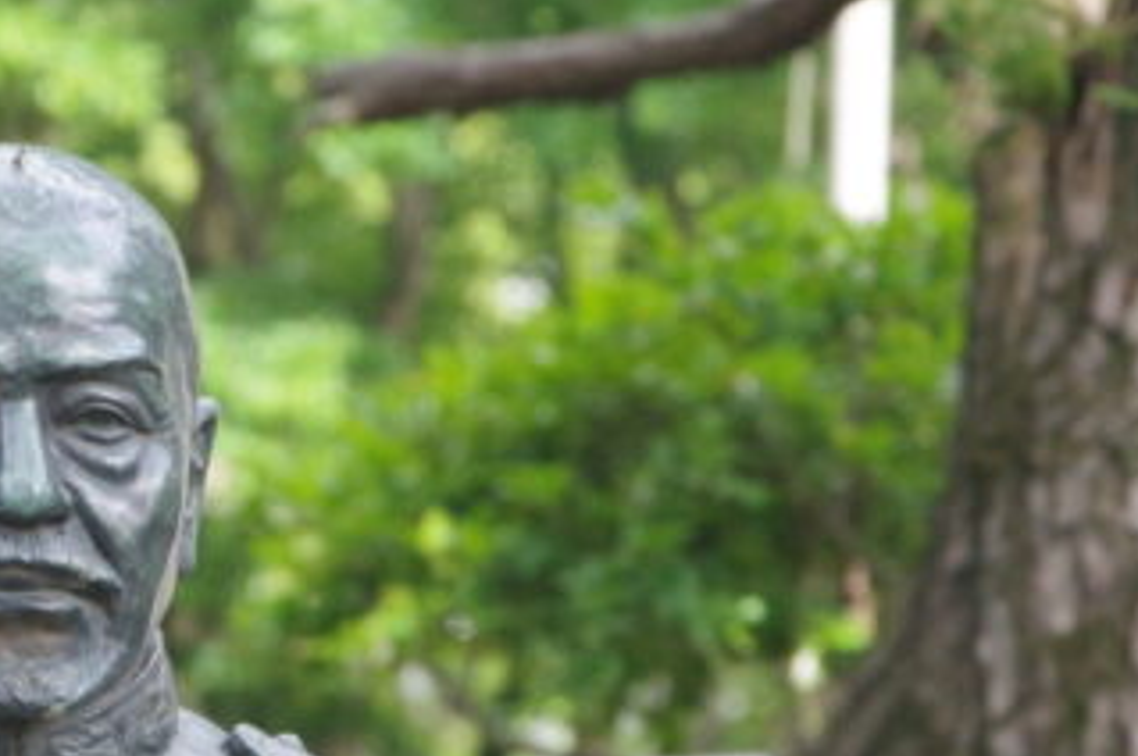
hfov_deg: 6.3
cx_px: -93
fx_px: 10326
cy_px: 893
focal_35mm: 327
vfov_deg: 4.2
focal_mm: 68
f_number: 7.1
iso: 800
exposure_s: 1/125
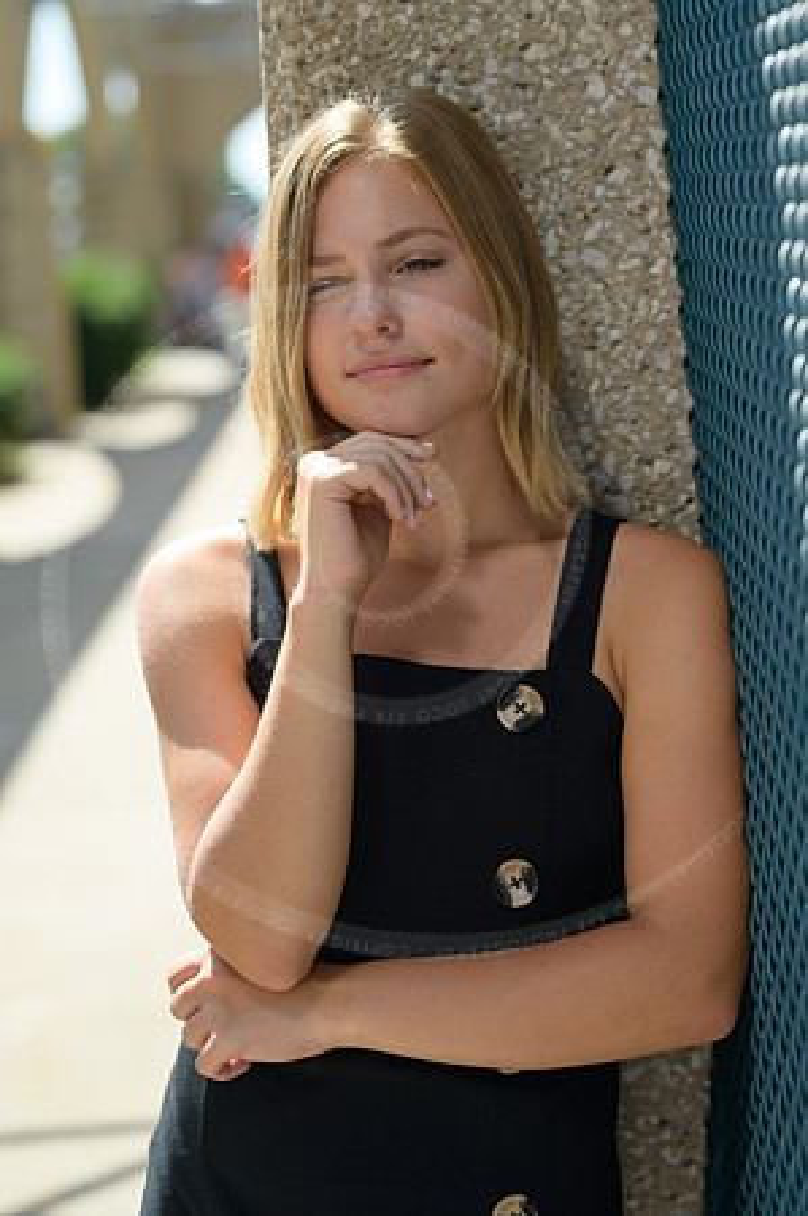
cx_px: 404
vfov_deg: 23.9
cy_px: 608
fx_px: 2868
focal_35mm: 85
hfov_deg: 16.0
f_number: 3.2
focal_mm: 85
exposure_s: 1/800
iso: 160
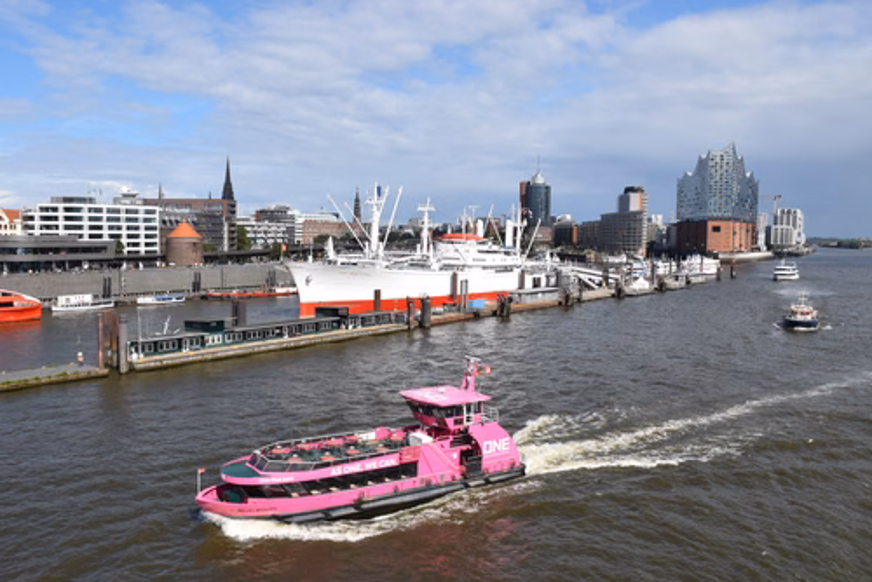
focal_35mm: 30
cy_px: 291
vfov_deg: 43.7
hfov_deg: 61.9
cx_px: 436
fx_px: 727
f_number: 10
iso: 200
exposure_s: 1/400
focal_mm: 20
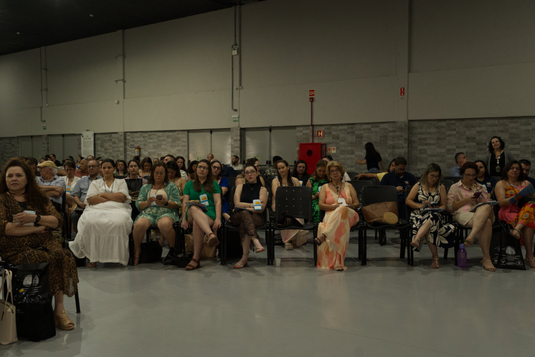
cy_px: 178
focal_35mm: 35
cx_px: 268
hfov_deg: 54.4
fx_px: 520
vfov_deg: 37.9
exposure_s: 1/100
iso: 2500
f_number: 4
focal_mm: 35
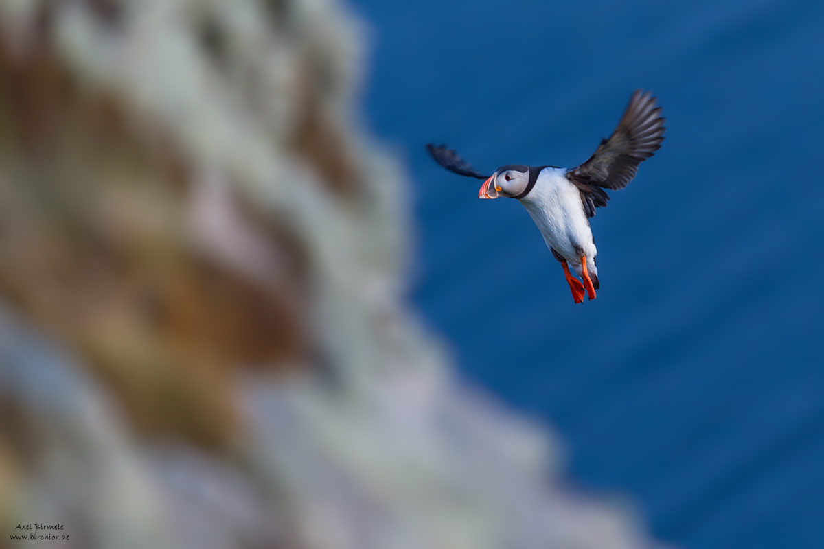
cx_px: 412
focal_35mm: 300
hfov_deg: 6.9
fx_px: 6866
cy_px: 274
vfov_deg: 4.6
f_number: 4
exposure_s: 1/1000
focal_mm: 300
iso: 450
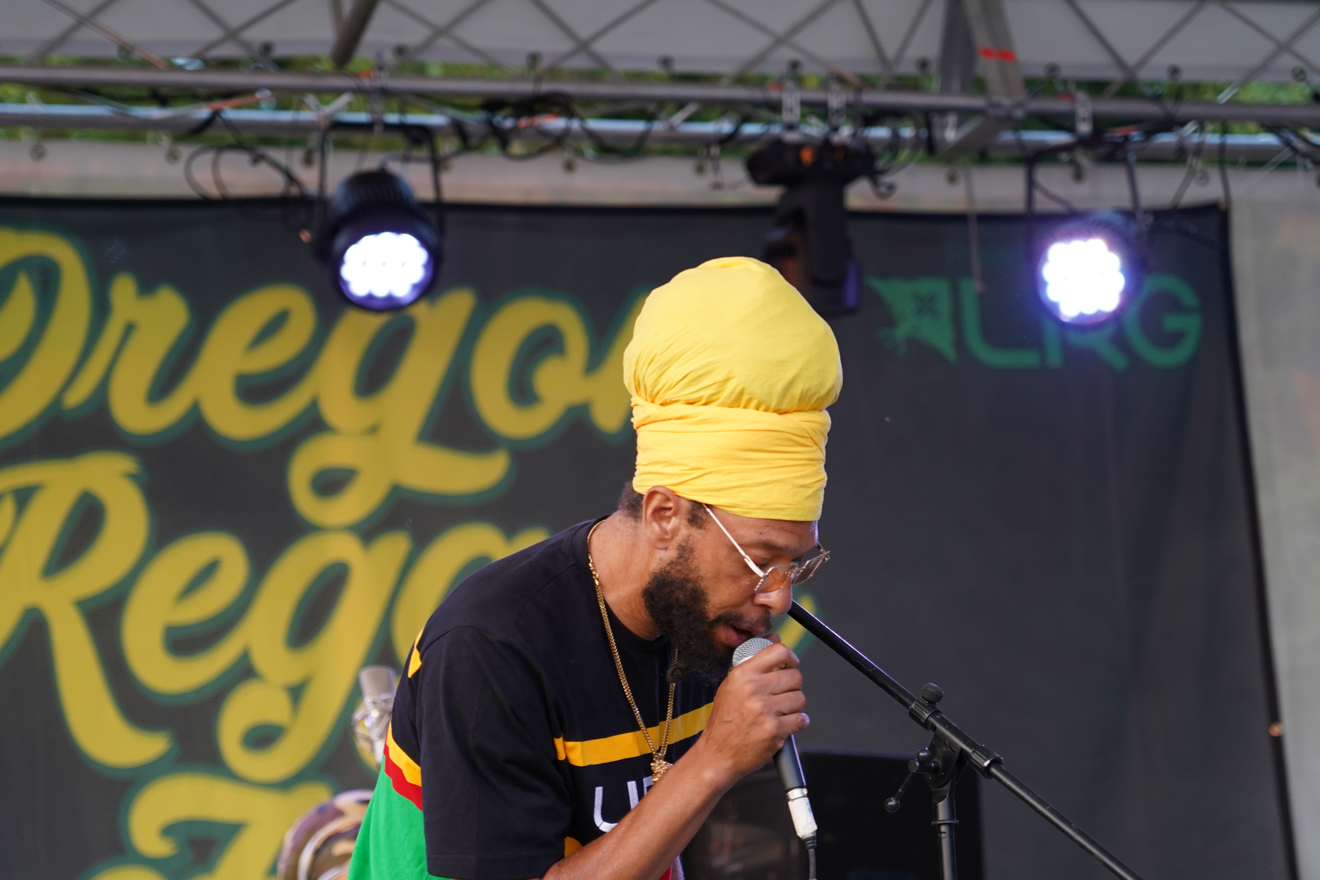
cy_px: 512
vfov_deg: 10.9
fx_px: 4619
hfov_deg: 16.3
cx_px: 569
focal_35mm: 126
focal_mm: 105
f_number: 4
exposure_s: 1/160
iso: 1000
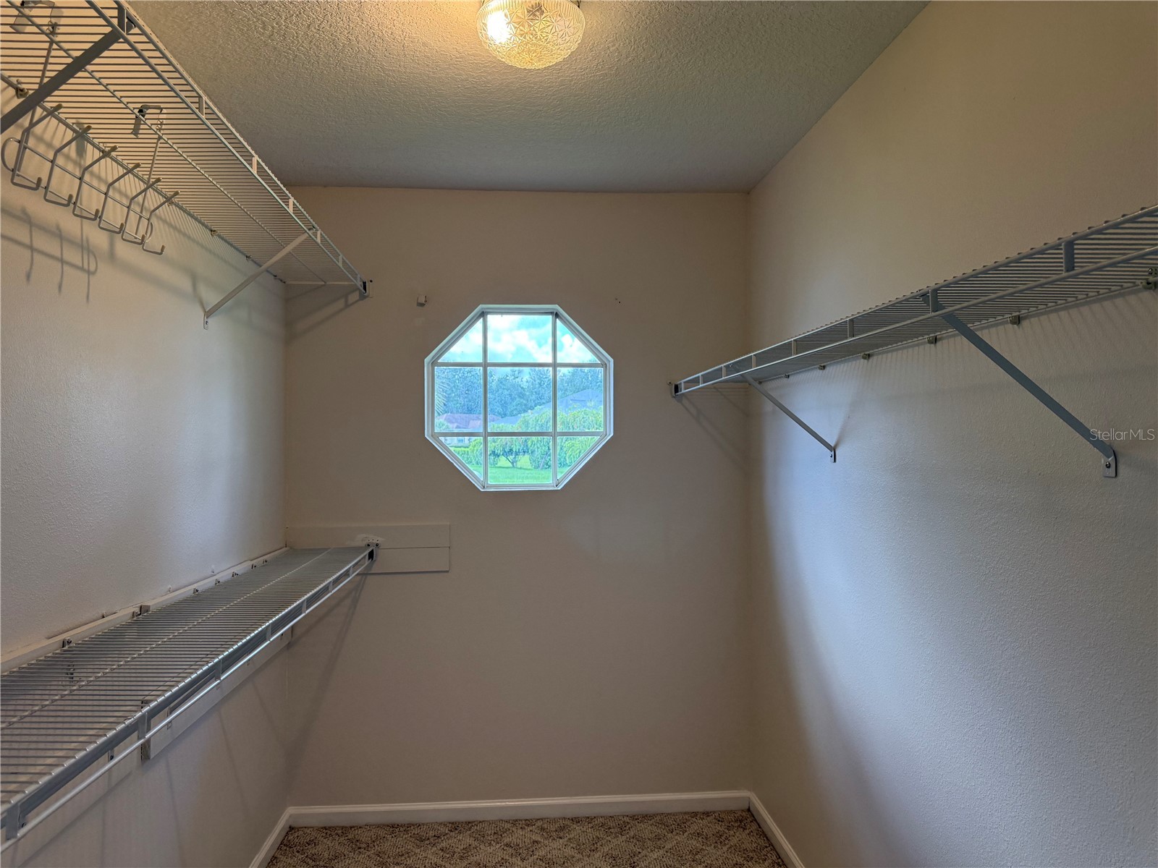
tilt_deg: +0.4
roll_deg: +0.5
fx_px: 803
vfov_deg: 56.8
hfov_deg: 71.6
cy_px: 434
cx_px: 579
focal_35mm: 24
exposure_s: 1/193
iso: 200
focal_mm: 6.76
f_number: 1.78
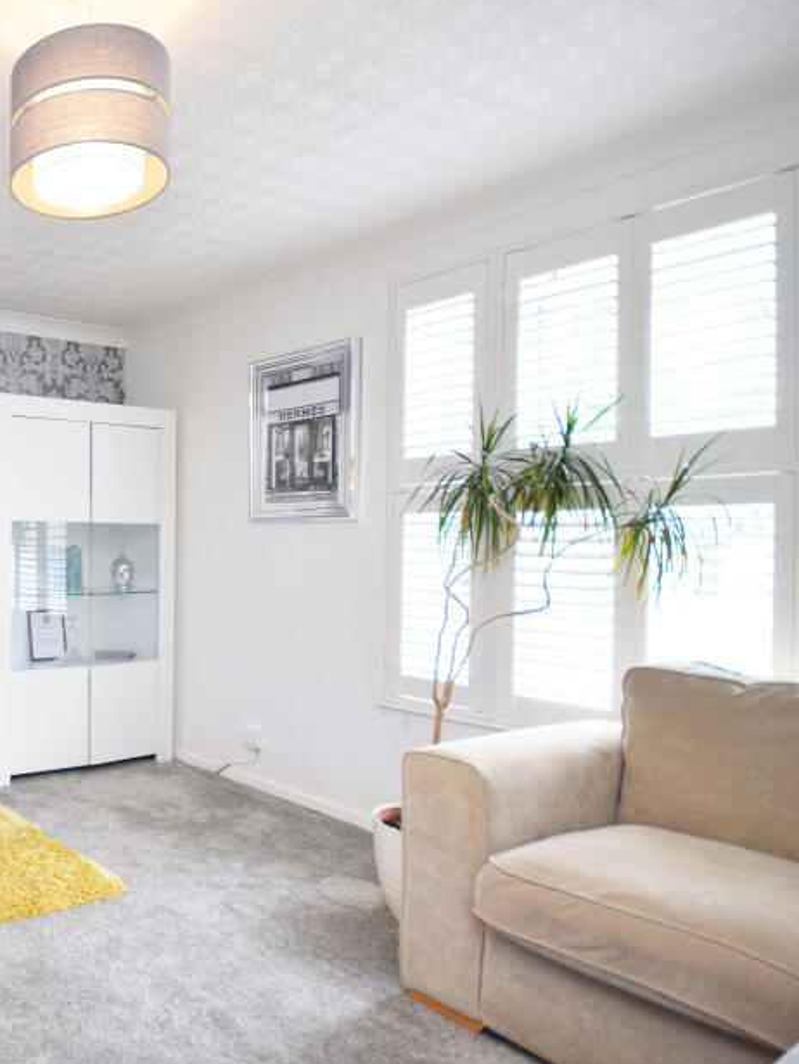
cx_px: -57
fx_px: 738
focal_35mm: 24
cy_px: 554
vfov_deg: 71.5
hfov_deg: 44.8
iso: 640
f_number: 4
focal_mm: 10
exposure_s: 1/60
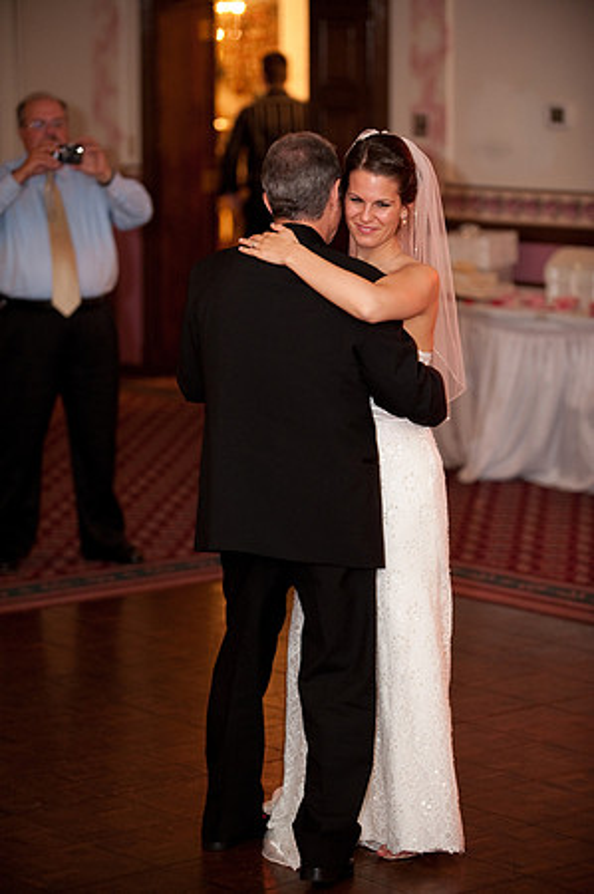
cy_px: 447
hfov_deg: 12.4
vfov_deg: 18.6
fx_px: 2729
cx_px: 297
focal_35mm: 110
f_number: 2.8
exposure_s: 1/40
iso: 1250
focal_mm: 110
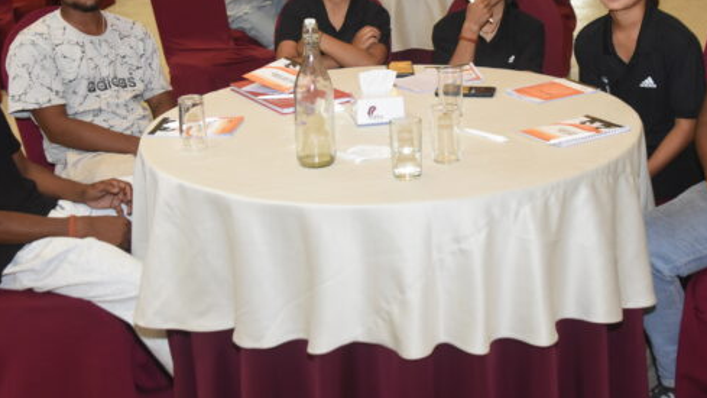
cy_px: 102
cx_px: 364
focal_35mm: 51
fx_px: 956
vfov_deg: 23.3
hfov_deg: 40.6
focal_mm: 31
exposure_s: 1/100
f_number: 7.1
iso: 2500
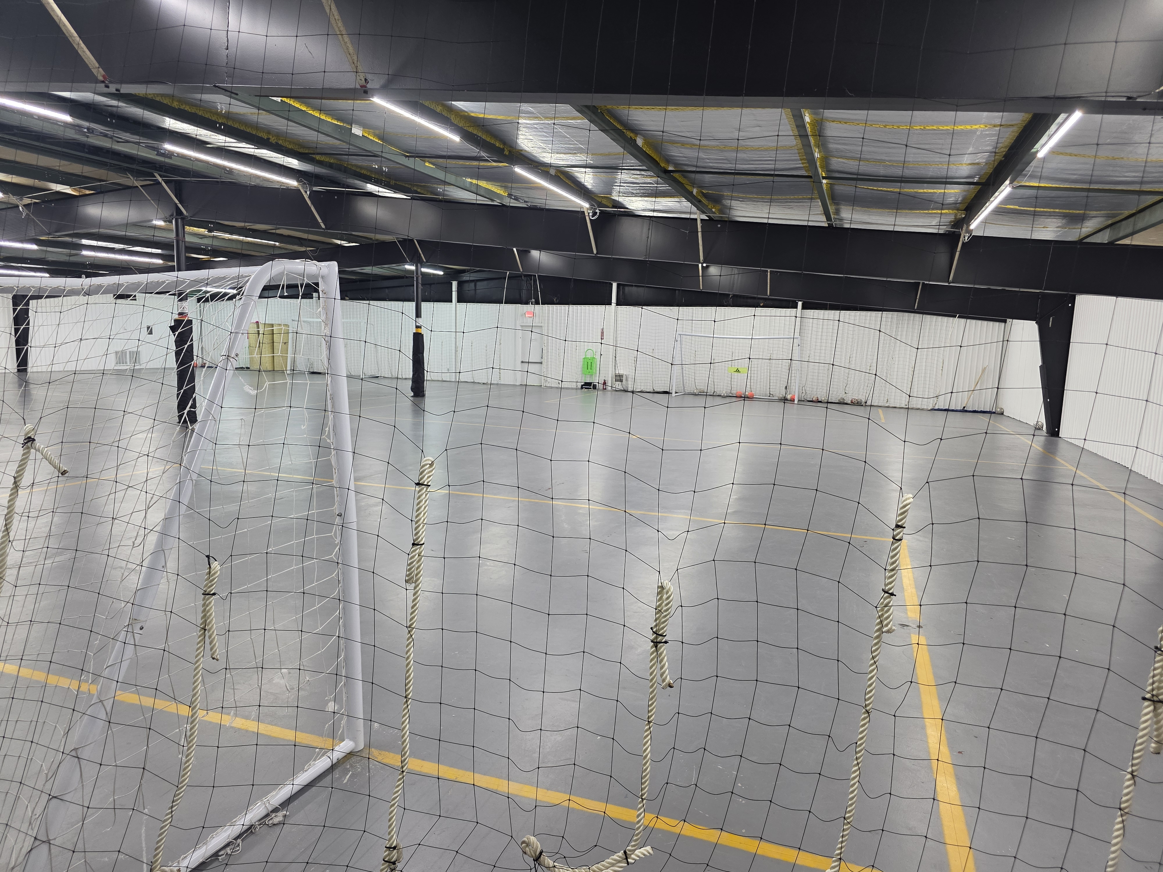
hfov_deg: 73.9
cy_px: 436
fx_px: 773
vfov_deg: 58.9
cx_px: 582
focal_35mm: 23
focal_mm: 6.3
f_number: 1.7
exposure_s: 1/120
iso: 200
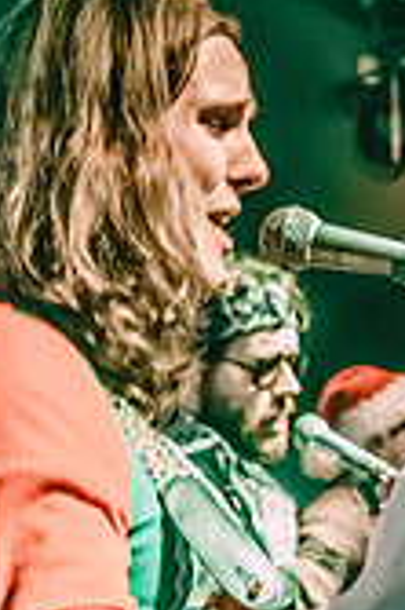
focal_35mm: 222
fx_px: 3754
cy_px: 541
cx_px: 448
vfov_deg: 9.2
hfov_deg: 6.1
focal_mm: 55
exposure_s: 1/40
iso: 7200
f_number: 2.8
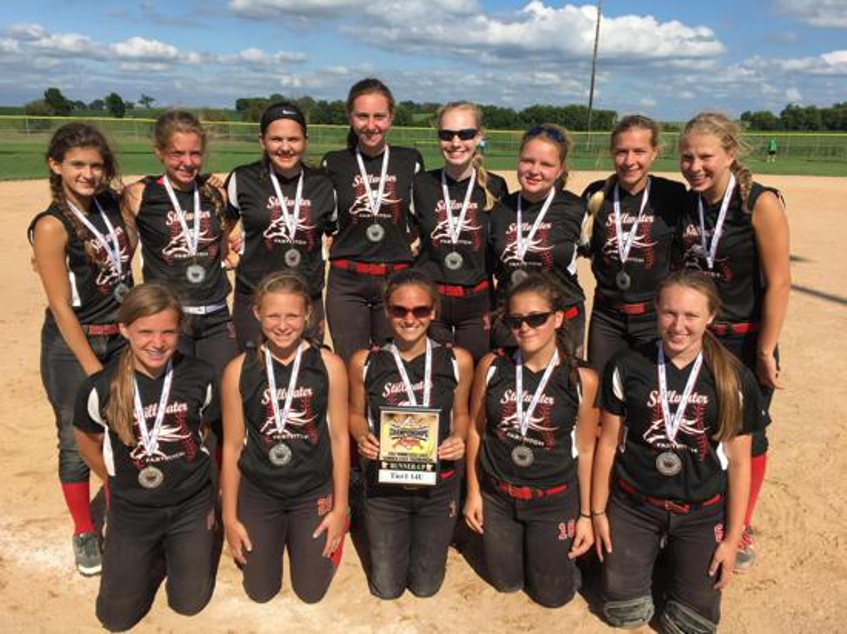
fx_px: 709
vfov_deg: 48.2
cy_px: 317
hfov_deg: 61.7
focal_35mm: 29
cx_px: 424
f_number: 2.2
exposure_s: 1/1508
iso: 25
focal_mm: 4.15
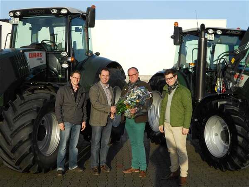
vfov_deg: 29.7
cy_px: 94
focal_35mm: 49
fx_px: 352
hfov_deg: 38.9
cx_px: 124
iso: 80
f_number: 4.5
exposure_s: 1/500
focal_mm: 8.8
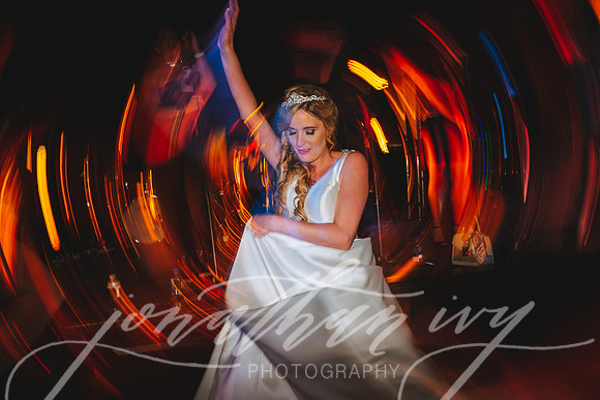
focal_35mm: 35
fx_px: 583
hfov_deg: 54.4
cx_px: 300
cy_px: 200
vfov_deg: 37.9
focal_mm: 35
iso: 100
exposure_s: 1/3
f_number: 8
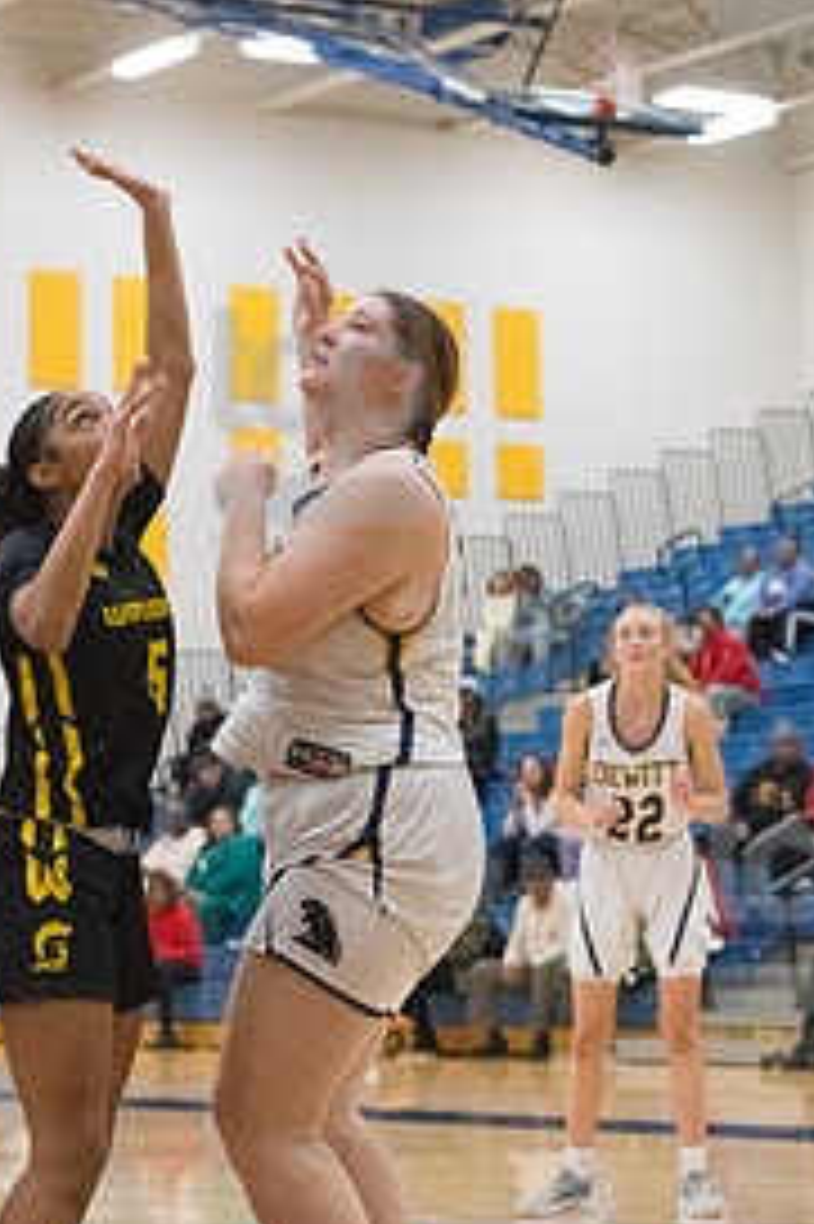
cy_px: 432
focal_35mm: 116
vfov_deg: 17.6
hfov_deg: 11.8
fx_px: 3939
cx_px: 319
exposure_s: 1/1250
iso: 8000
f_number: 4.5
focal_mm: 70
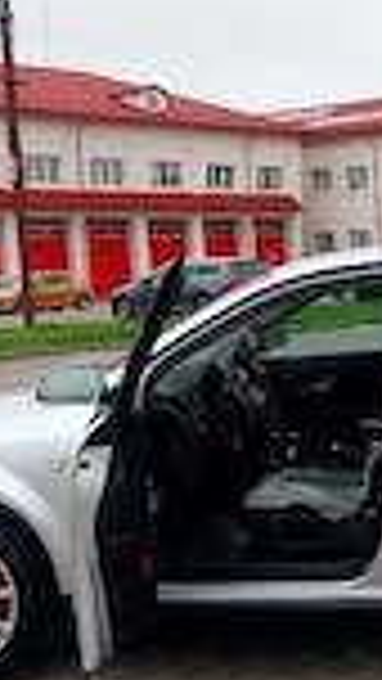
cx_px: 400
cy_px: 414
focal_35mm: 75
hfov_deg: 15.7
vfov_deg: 28.1
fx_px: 1350
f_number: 1.8
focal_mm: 4
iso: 25
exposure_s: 1/455
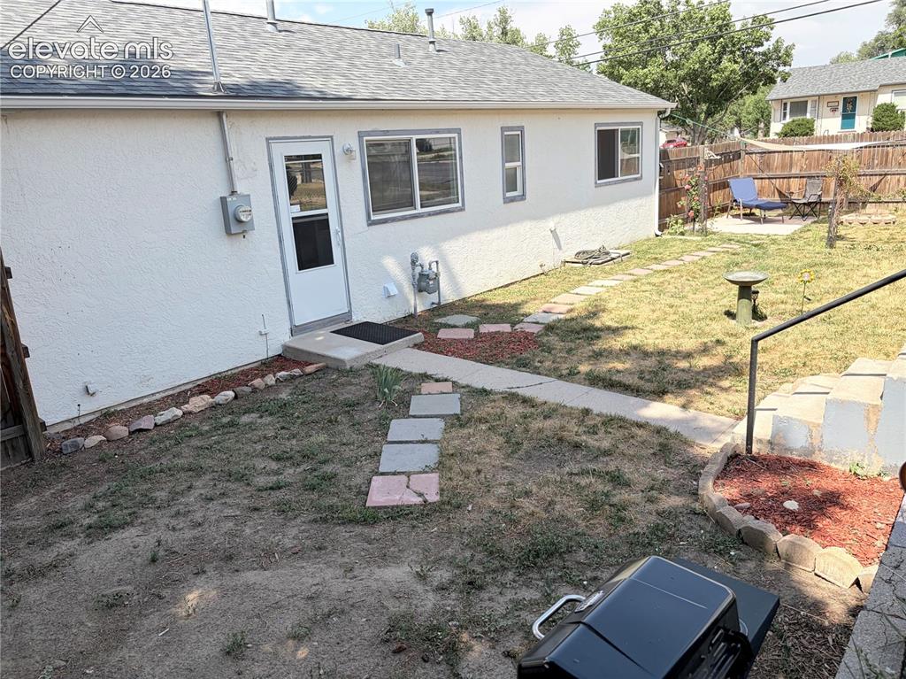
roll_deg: +3.4
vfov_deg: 53.0
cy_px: 340
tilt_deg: -14.2
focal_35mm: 26
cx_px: 453
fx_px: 680
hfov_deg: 67.3
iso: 50
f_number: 1.6
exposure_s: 1/2208
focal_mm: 5.96
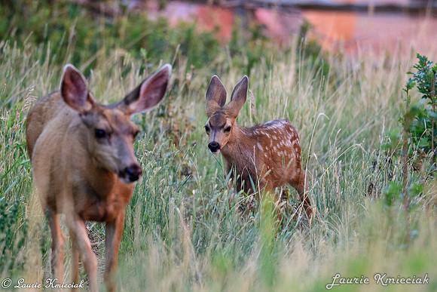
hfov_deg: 2.7
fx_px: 9106
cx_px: 218
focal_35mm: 750
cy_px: 146
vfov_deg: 1.8
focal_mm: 500
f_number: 5.6
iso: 5000
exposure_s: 1/2000
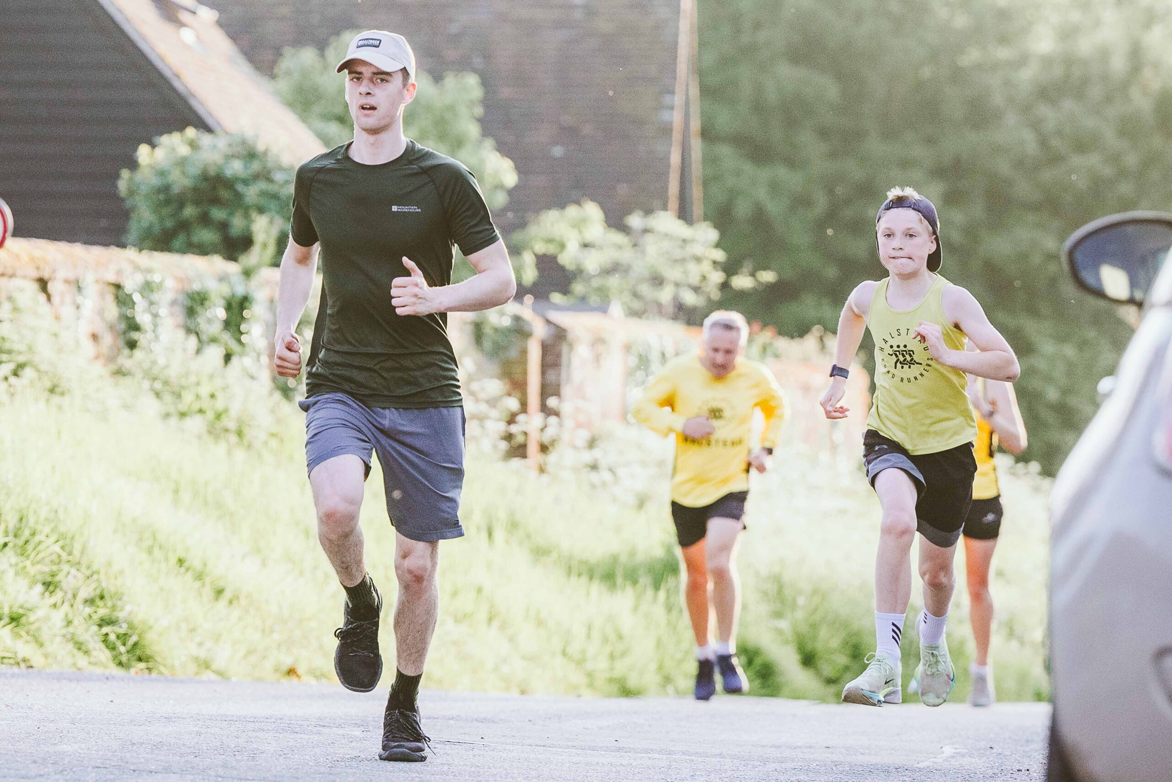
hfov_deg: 10.2
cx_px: 586
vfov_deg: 6.8
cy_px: 391
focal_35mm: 202
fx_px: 6576
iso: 500
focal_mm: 135
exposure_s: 1/1250
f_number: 3.5
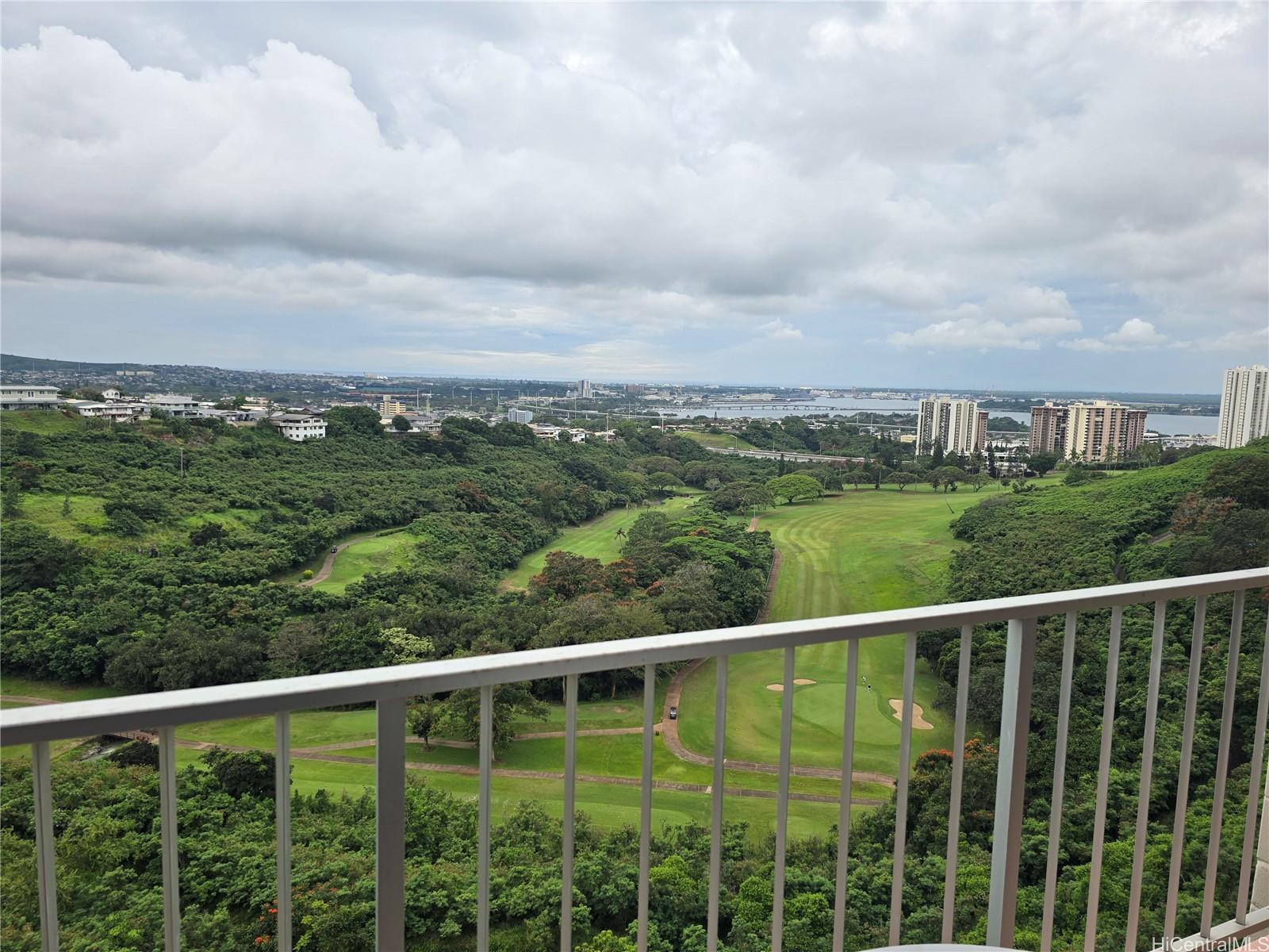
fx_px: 843
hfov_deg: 73.9
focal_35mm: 23
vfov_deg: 58.9
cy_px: 476
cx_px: 634
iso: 12
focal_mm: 6.3
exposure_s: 1/348
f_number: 1.7
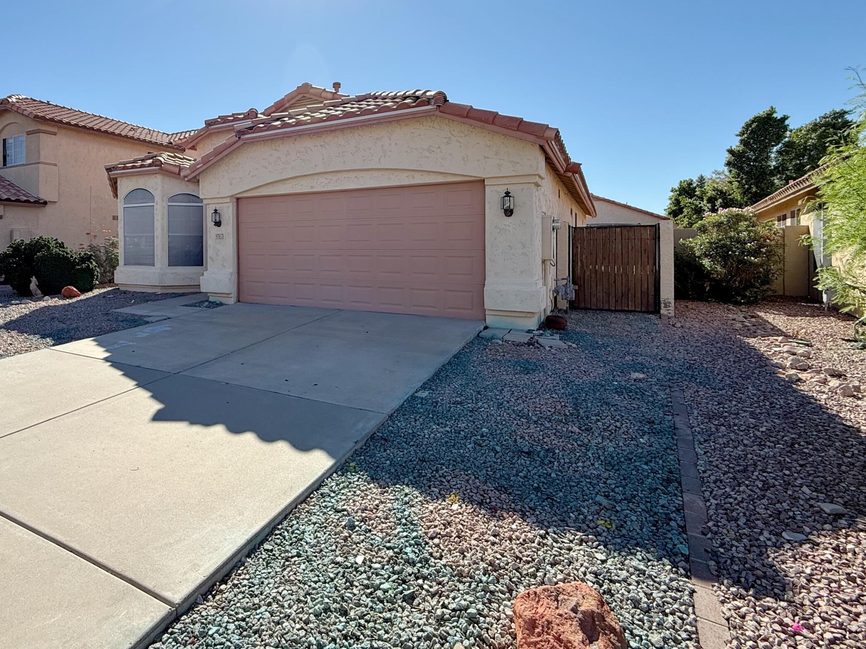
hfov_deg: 79.9
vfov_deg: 65.1
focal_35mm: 20
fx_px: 500
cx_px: 313
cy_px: 247
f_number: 2.2
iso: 50
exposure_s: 1/1464
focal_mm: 2.22
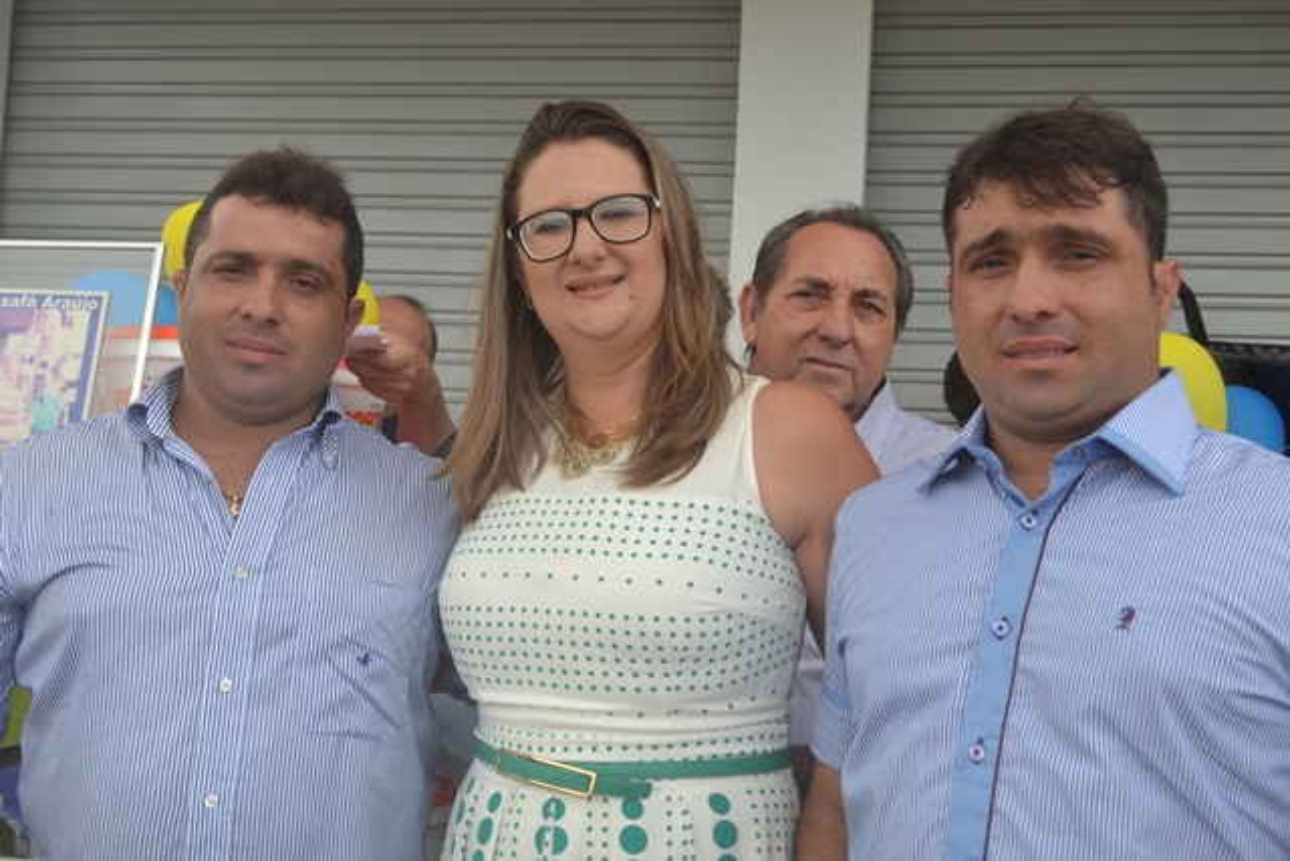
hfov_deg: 41.1
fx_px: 1720
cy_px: 430
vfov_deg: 28.1
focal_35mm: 48
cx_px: 645
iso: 100
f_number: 5.6
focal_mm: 32
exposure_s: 1/125
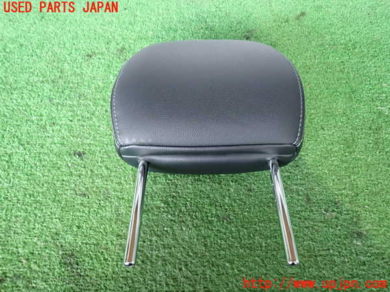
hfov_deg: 69.4
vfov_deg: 54.9
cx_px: 195
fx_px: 282
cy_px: 146
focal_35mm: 25
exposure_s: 1/30
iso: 320
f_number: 2
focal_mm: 4.5
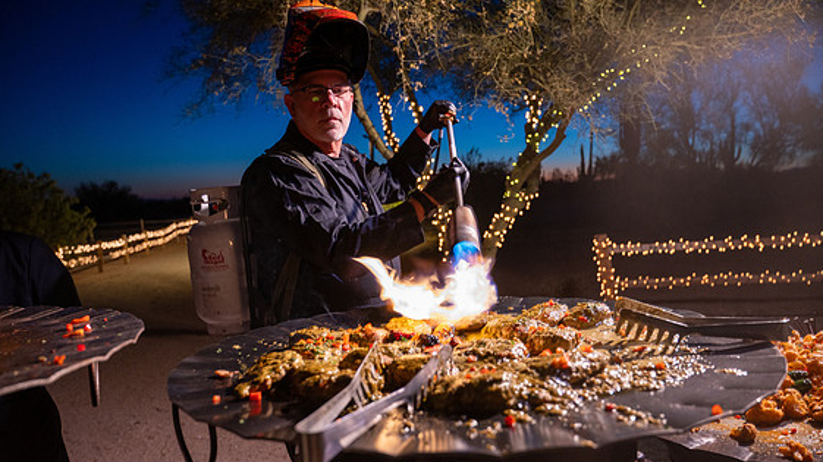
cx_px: 420
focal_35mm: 26
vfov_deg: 44.3
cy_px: 249
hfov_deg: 71.9
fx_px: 567
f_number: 4
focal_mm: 24
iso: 1600
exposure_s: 1/50
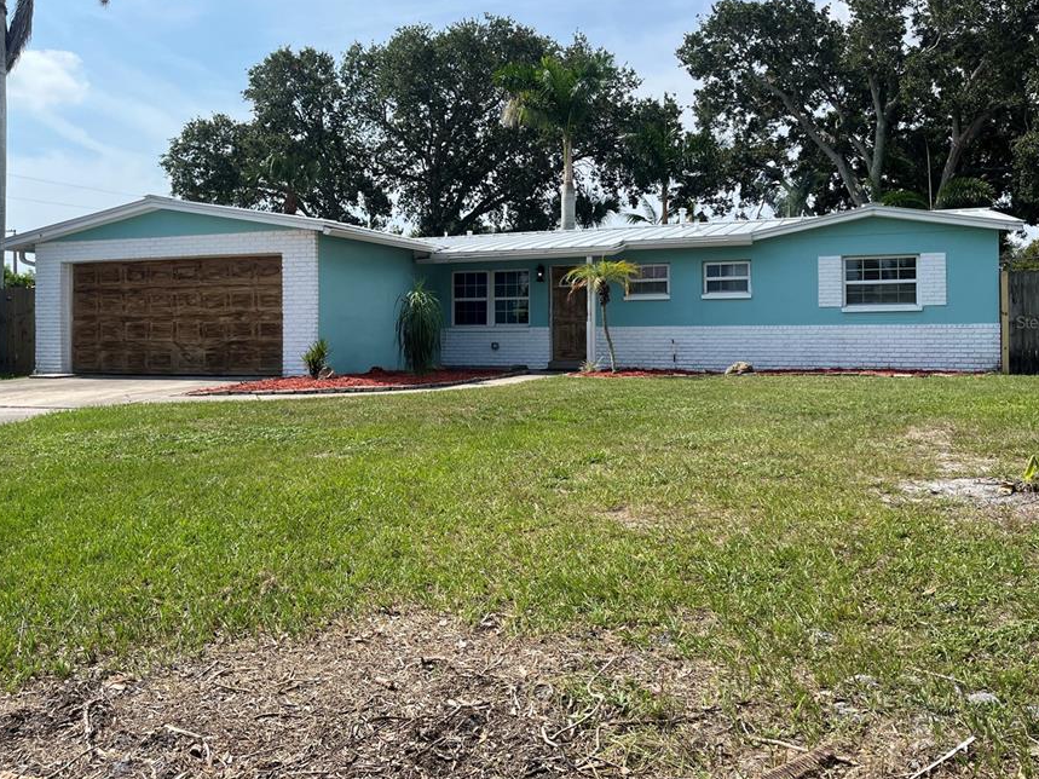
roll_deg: +1.2
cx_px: 471
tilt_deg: +3.3
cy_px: 322
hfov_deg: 58.3
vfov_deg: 45.2
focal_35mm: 31
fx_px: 930
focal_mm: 5.1
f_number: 1.6
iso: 50
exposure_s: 1/3876
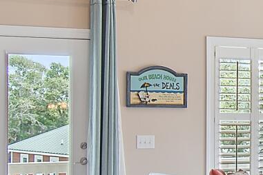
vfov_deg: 11.6
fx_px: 862
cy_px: 105
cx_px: 340
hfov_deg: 16.4
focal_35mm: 118
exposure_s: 1/15
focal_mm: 10
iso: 100
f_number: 4.5
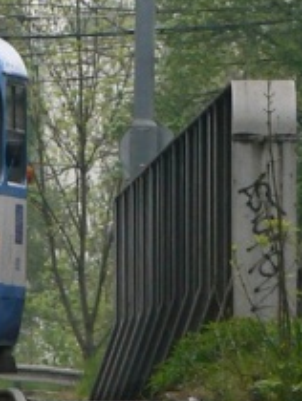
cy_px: 28
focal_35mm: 745
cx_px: -132
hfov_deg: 2.0
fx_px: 8649
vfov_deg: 2.7
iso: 100
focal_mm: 31.6
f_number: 3.3
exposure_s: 1/500
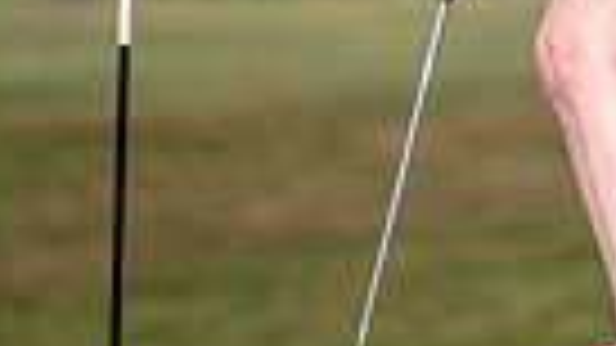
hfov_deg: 1.6
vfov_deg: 0.9
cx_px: 814
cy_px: -310
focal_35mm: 1325
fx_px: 21638
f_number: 4
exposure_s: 1/800
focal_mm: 300
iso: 100
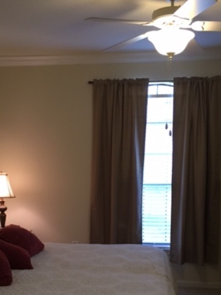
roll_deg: -0.1
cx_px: 86
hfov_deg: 31.4
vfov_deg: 40.6
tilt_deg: -6.1
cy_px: 206
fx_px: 392
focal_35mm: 46
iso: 40
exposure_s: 1/15
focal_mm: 4.15
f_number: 2.2
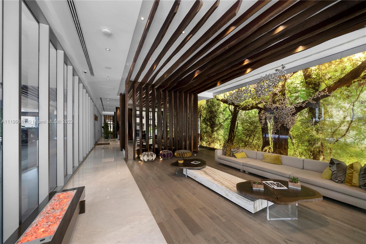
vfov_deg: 85.4
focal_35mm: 13
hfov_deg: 108.3
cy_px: 122
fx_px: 132
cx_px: 183
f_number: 4
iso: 500
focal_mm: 13
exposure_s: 1/60
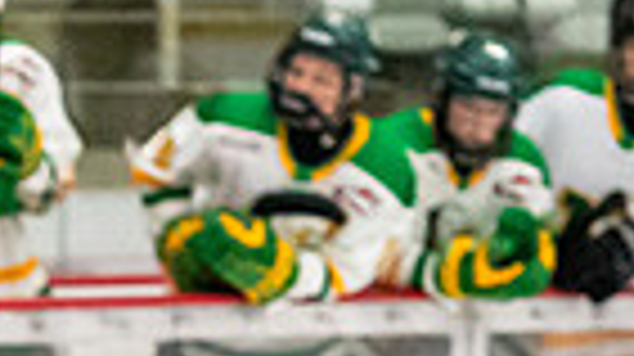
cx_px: -166
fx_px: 15065
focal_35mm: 897
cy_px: 807
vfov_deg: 1.3
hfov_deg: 2.4
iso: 3200
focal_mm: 105
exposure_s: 1/640
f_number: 2.8
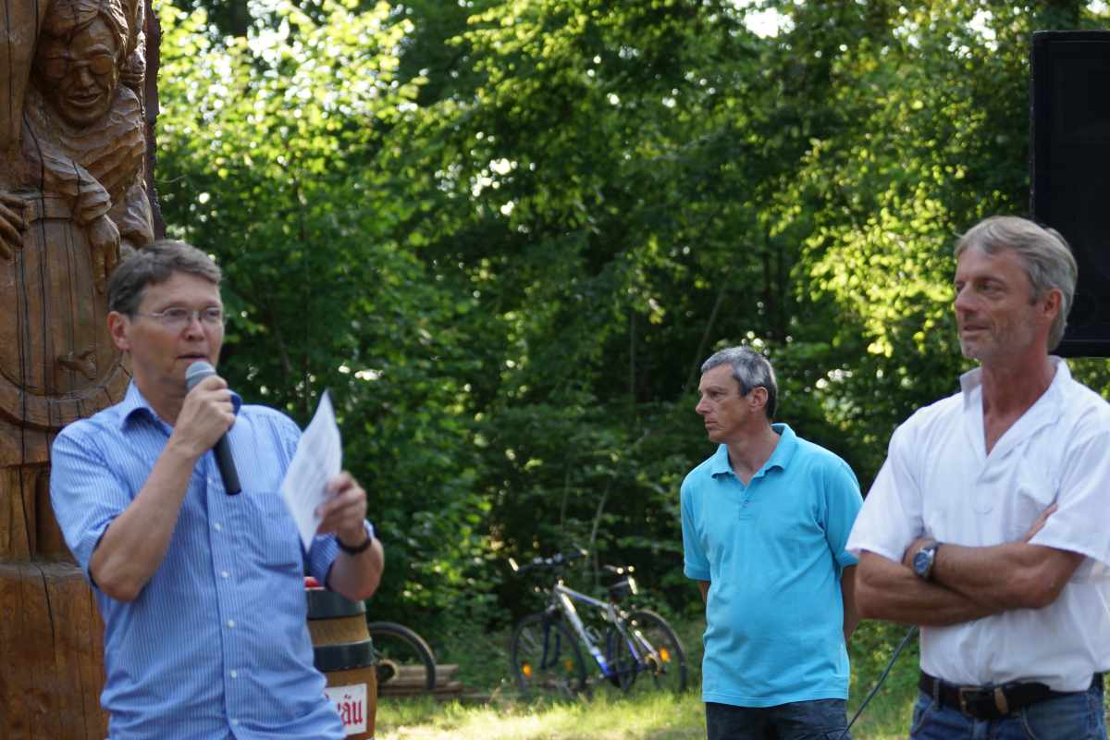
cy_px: 370
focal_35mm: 120
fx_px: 3700
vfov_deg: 11.4
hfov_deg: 17.1
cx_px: 555
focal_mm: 80
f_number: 4
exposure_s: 1/160
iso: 200
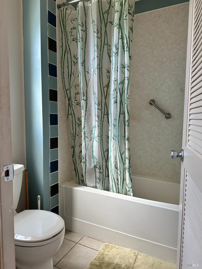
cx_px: 101
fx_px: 187
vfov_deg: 71.6
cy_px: 134
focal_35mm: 24
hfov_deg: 56.8
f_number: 1.78
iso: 125
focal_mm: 6.86
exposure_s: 1/121
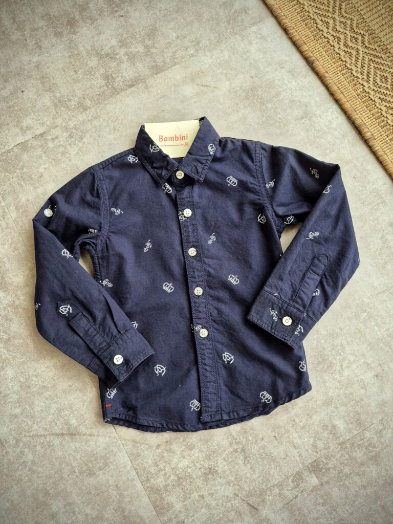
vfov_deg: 73.9
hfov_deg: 58.9
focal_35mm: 23
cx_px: 196
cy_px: 262
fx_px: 348
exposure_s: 1/100
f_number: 1.8
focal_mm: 5.4
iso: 40
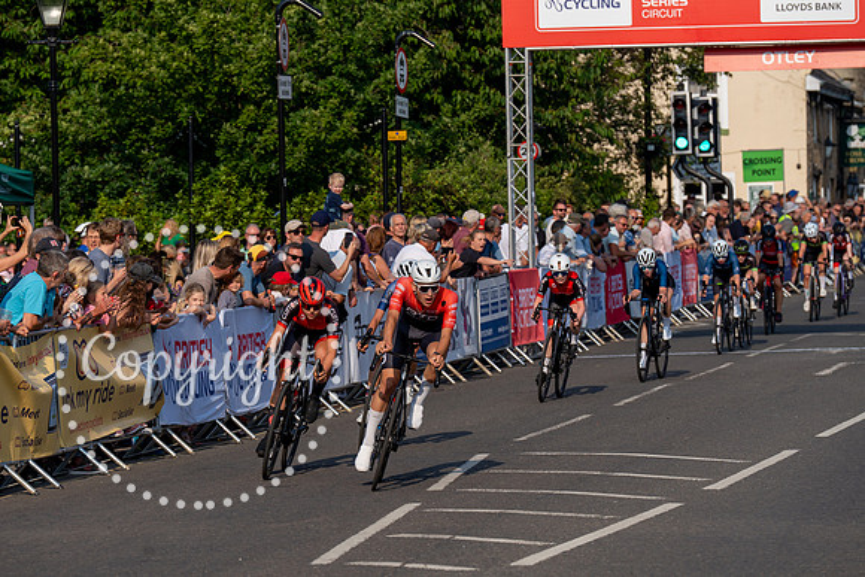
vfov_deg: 7.2
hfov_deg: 10.8
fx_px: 4590
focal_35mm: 191
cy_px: 288
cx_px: 432
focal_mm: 191
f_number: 6.3
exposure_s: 1/1000
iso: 160
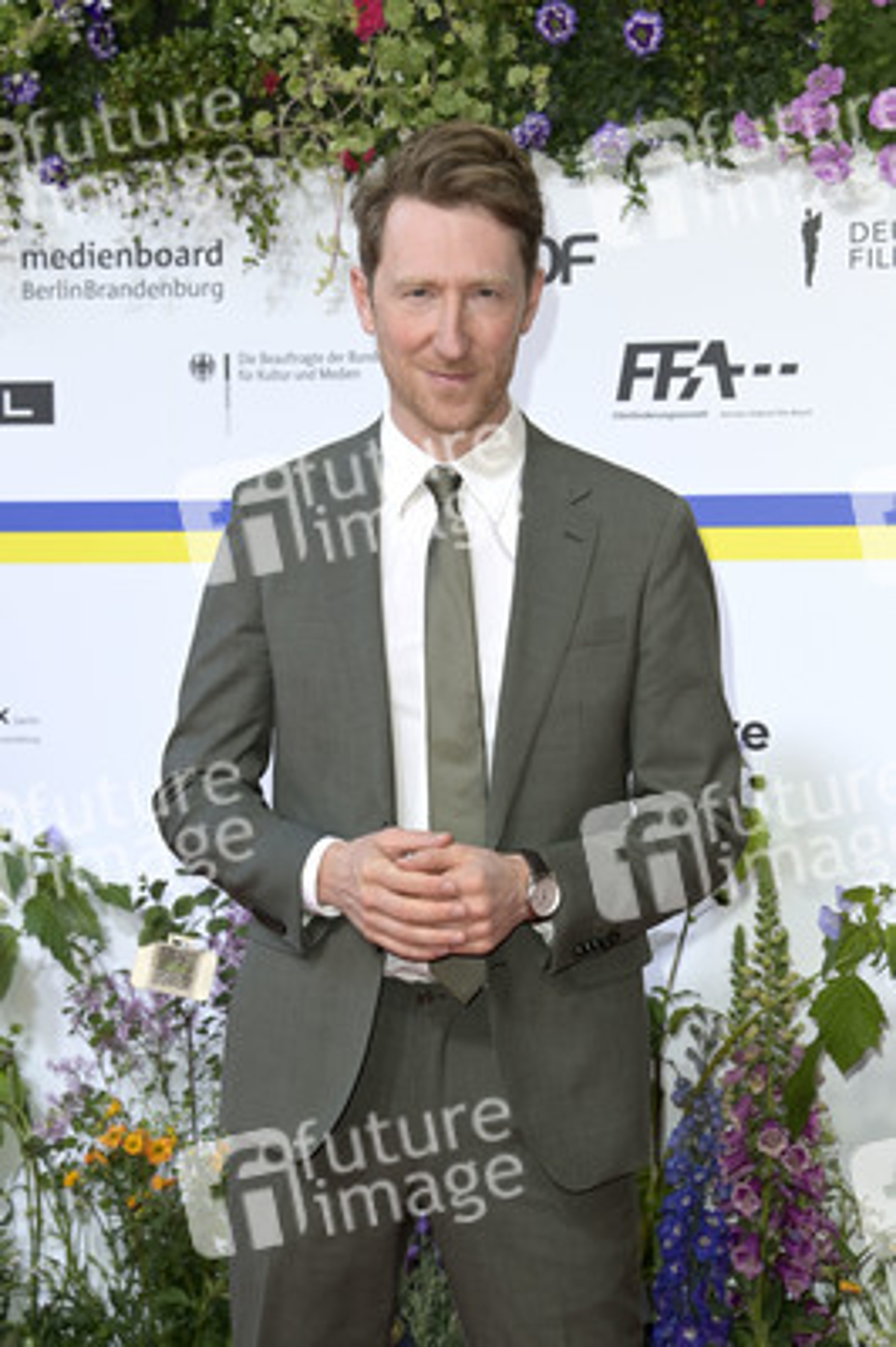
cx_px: 448
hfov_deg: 15.2
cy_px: 674
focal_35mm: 90
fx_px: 3366
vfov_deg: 22.6
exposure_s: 1/200
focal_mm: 90
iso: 640
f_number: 6.3
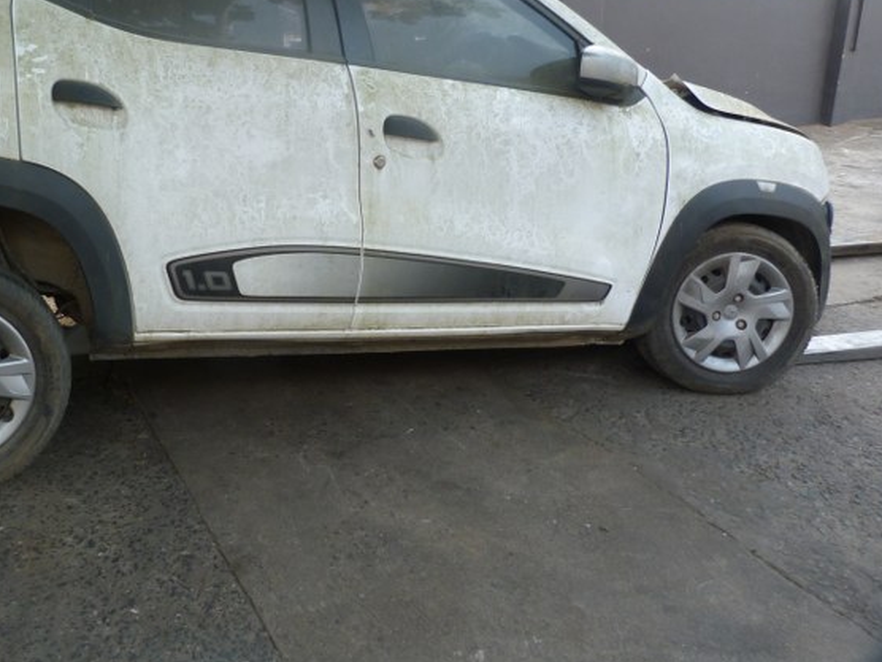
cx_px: 263
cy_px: 230
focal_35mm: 36
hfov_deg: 50.0
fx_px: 917
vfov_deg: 39.3
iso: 80
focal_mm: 4.5
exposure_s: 1/80
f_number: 2.8
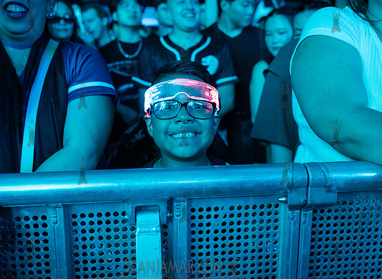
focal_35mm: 36
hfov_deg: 51.7
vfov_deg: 39.0
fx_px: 394
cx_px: 184
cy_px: 119
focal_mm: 27
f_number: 2.8
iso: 6400
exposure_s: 1/250
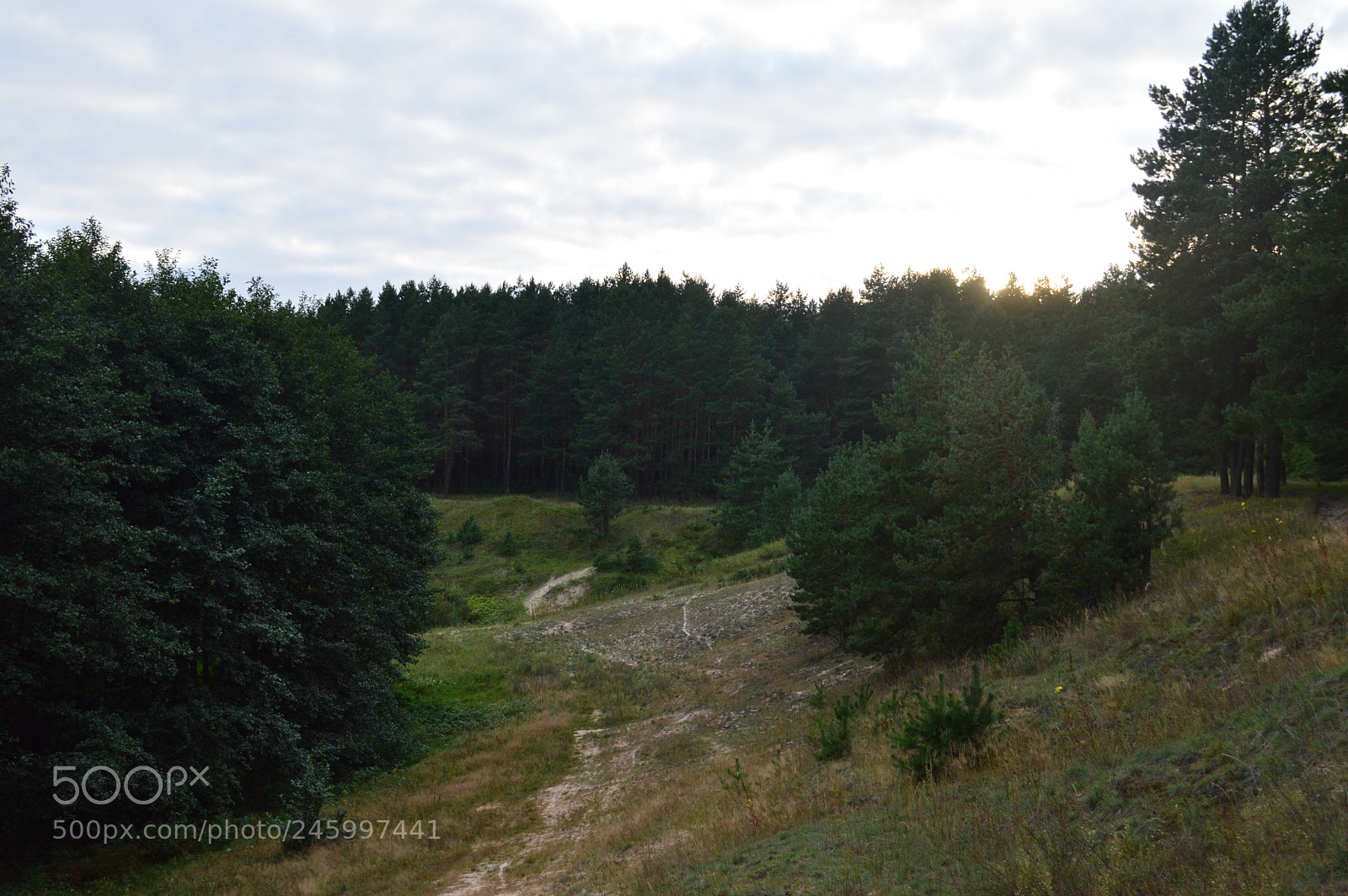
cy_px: 448
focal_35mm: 39
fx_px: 1459
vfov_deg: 34.2
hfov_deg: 49.6
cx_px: 674
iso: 400
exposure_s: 1/80
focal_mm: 26
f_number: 8
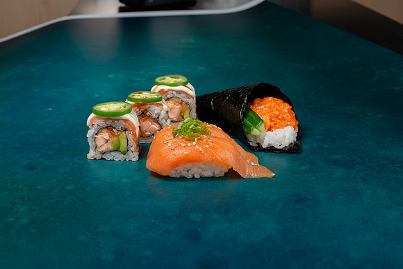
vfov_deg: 27.0
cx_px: 202
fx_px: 560
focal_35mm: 50
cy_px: 134
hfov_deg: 39.6
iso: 250
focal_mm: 50
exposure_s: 1/80
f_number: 11
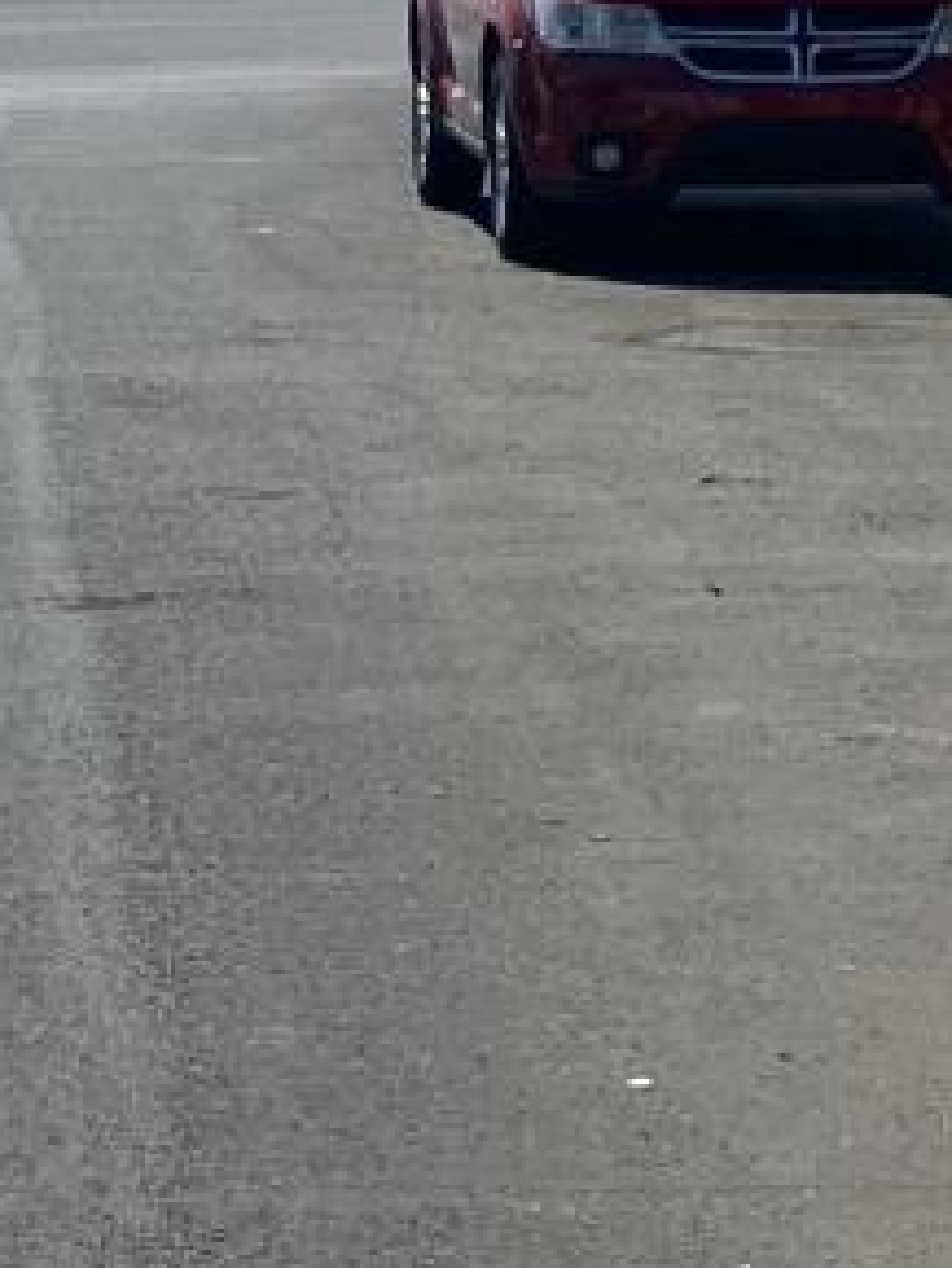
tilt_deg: +0.5
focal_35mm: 180
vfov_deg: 10.8
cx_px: 145
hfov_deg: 8.2
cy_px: -114
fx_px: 6596
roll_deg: +1.6
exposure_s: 1/4274
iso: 32
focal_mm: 4.25
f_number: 1.8
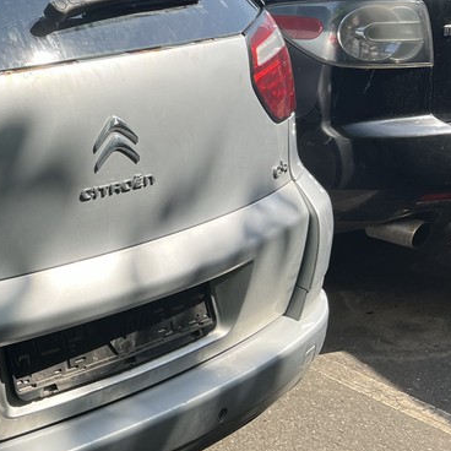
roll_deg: +2.0
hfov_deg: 23.7
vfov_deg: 26.8
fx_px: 943
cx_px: -135
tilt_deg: -13.1
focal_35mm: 64
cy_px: 156
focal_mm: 5.7
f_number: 1.5
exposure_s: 1/1698
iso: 50
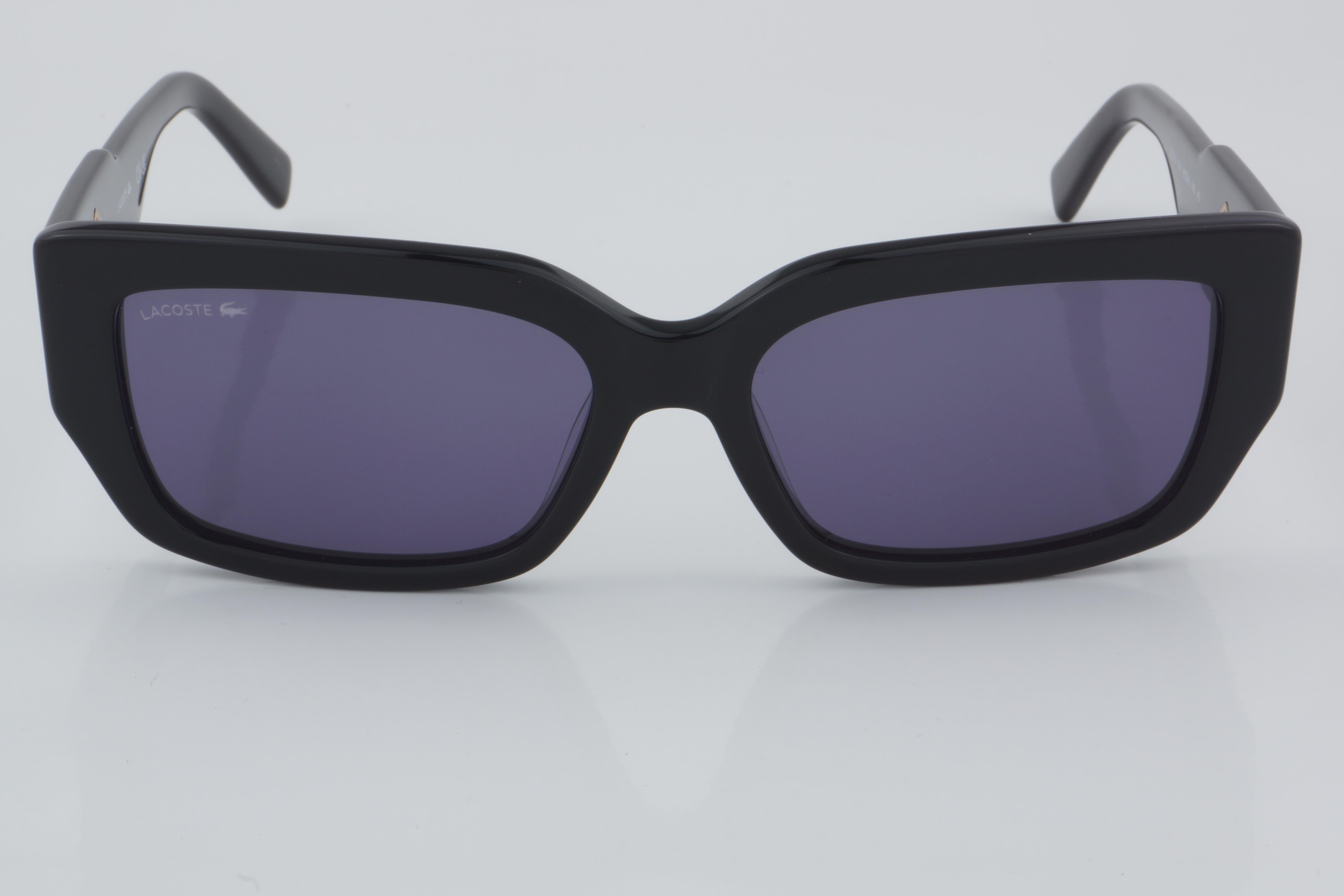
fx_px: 3080
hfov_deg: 24.6
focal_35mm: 82
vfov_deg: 16.6
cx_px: 672
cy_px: 448
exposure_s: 1/4
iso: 100
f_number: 32
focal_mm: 55
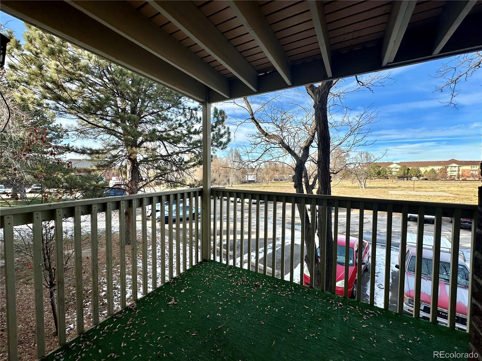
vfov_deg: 85.7
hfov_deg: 102.1
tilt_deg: -1.0
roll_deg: -1.1
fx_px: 195
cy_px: 180
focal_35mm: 14
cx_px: 241
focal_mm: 2.22
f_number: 2.2
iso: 40
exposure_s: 1/769
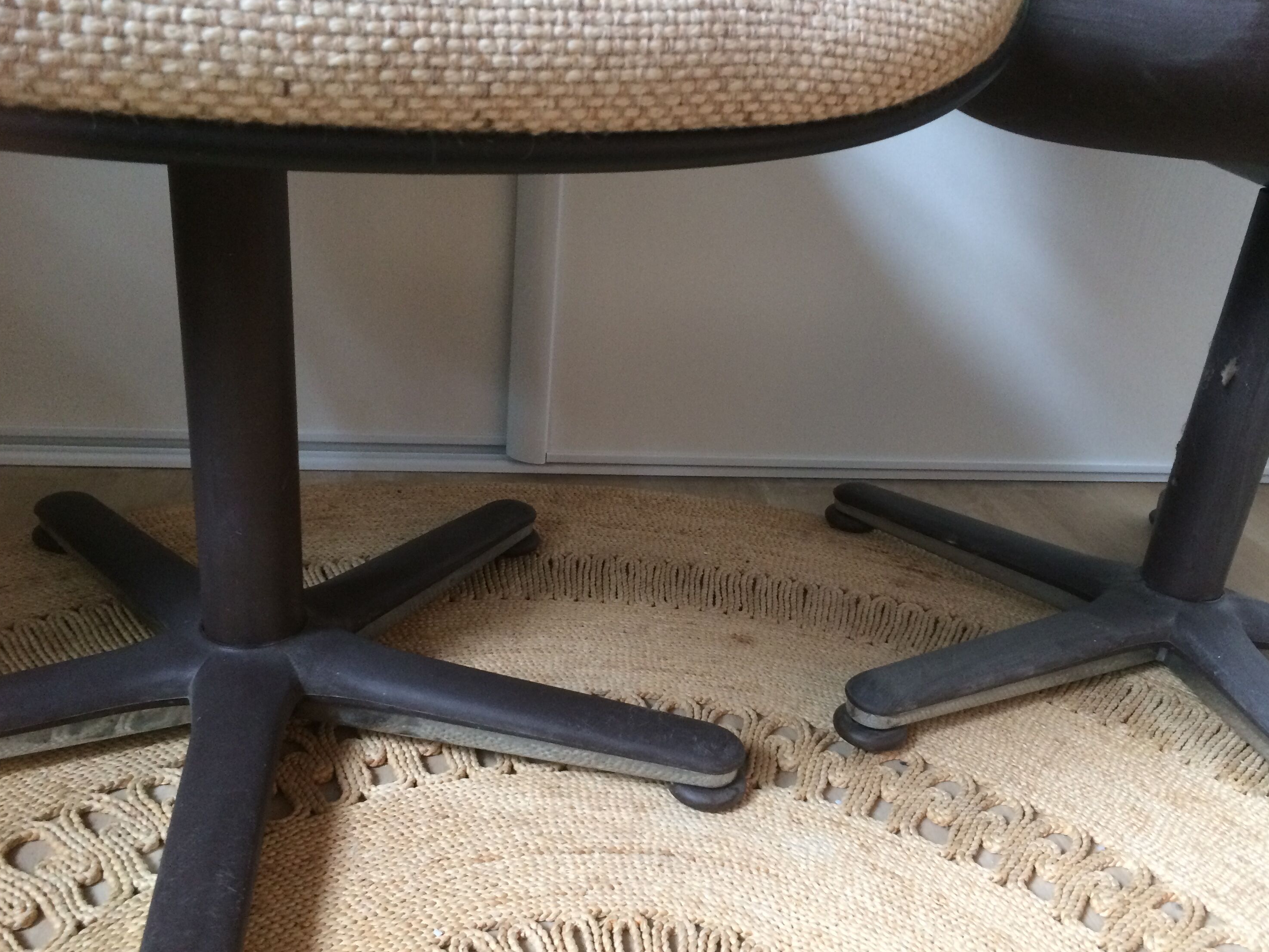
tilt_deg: -26.2
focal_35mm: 32
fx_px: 1173
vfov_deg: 44.2
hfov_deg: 56.8
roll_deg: -5.8
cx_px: 667
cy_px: 487
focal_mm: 4.15
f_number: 2.2
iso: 200
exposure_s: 1/33
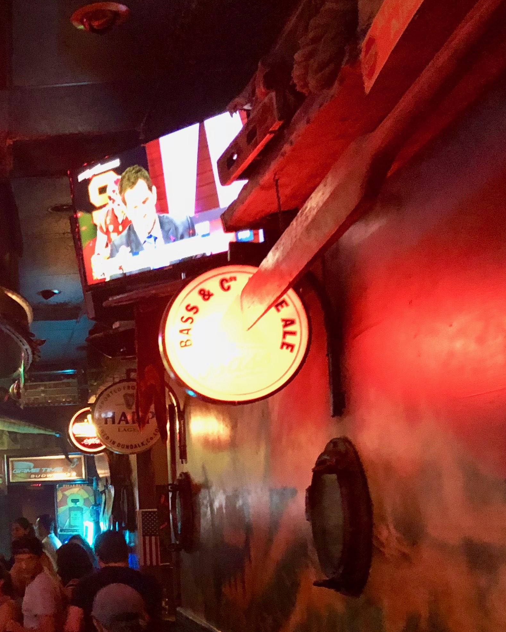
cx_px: -124
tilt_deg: +2.0
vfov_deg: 31.9
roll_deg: +1.7
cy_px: 468
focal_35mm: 58
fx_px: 1086
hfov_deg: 23.6
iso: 250
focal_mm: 3.99
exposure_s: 1/4
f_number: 1.8
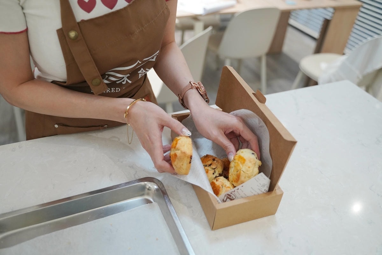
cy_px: 128
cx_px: 191
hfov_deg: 61.9
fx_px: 318
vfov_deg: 43.6
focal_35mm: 30
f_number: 3.2
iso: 1600
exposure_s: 1/160
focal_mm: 30
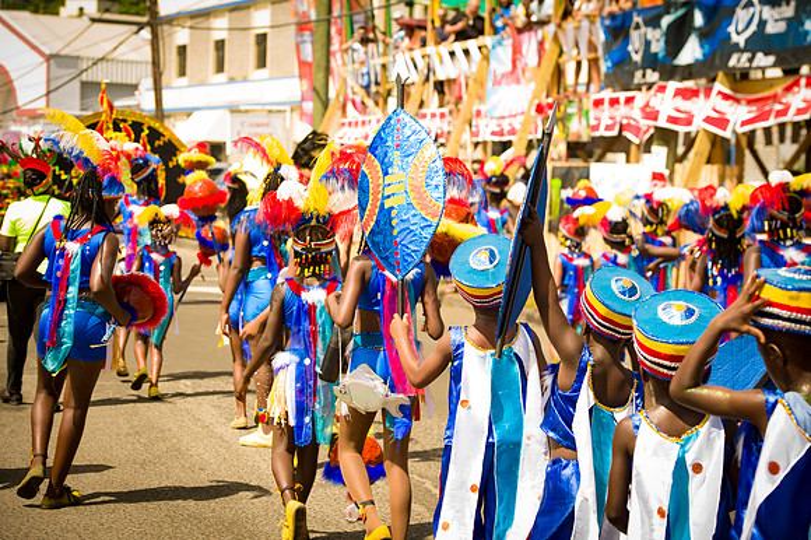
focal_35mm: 92
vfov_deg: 14.8
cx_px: 406
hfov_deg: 22.2
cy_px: 270
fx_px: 2071
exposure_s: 1/160
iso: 100
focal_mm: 92
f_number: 6.3
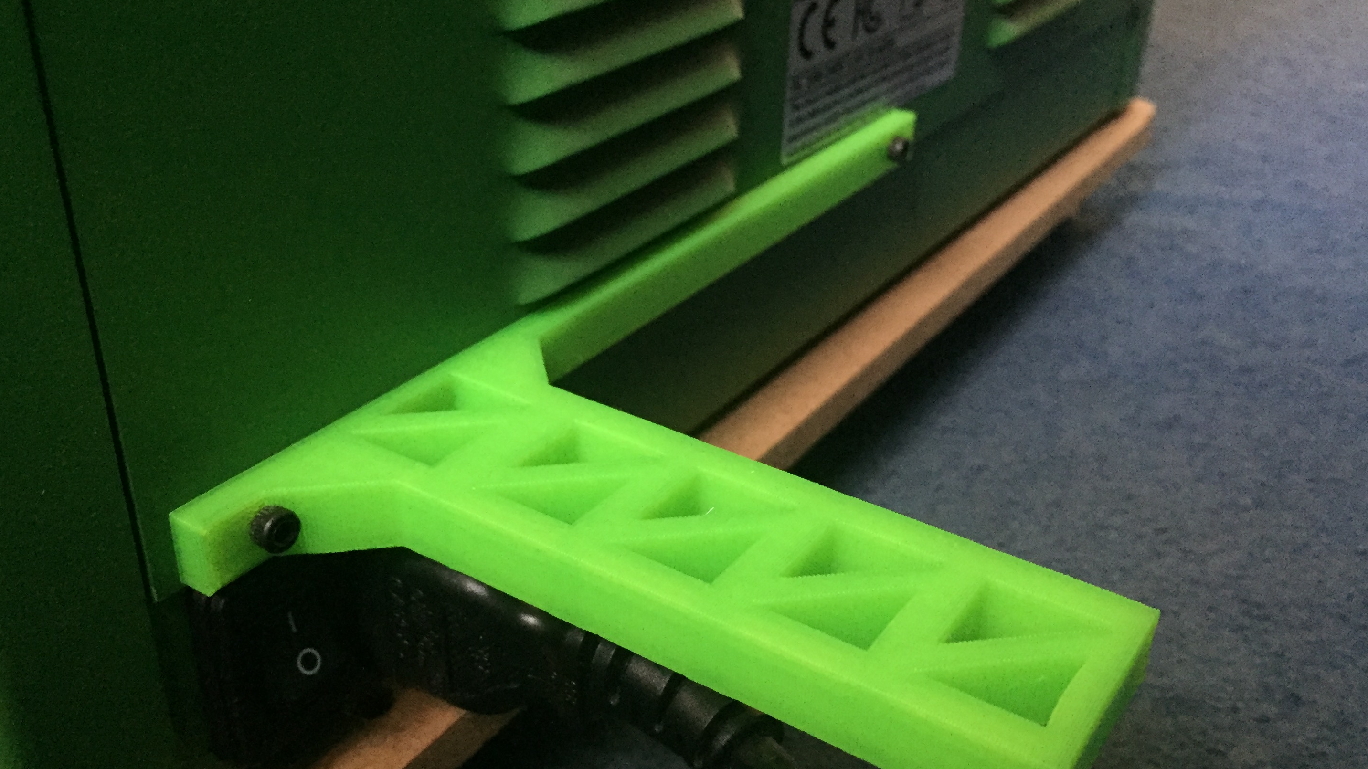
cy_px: 423
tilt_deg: -29.9
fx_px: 1306
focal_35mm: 36
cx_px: 708
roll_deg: -3.2
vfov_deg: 32.8
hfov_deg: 55.3
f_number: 2.2
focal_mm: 4.15
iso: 320
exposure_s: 1/17
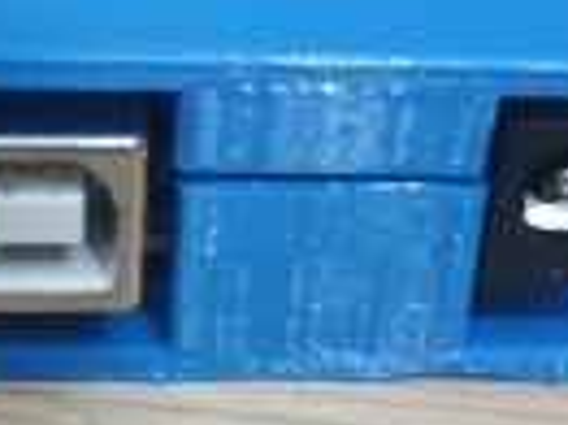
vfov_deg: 15.1
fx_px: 1607
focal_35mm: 98
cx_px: 124
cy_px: 234
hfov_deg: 19.9
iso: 1000
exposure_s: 1/20
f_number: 1.9
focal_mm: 3.94
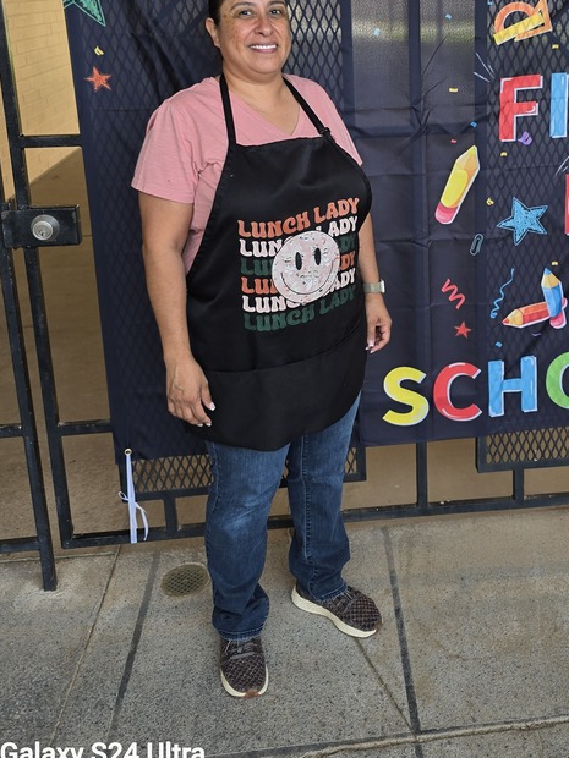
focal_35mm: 38
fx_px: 833
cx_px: 410
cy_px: 210
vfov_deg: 47.5
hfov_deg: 37.0
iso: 40
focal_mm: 6.3
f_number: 1.7
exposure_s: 1/120
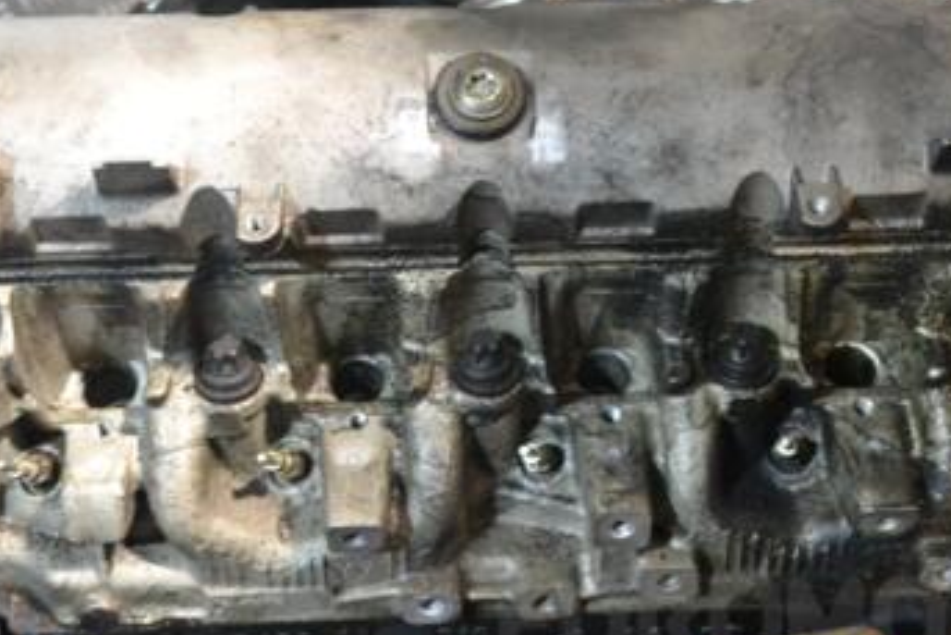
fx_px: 1665
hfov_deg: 31.9
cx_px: 446
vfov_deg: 21.6
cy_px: 250
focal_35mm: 63
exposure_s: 1/80
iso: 3200
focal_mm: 24
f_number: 4.5
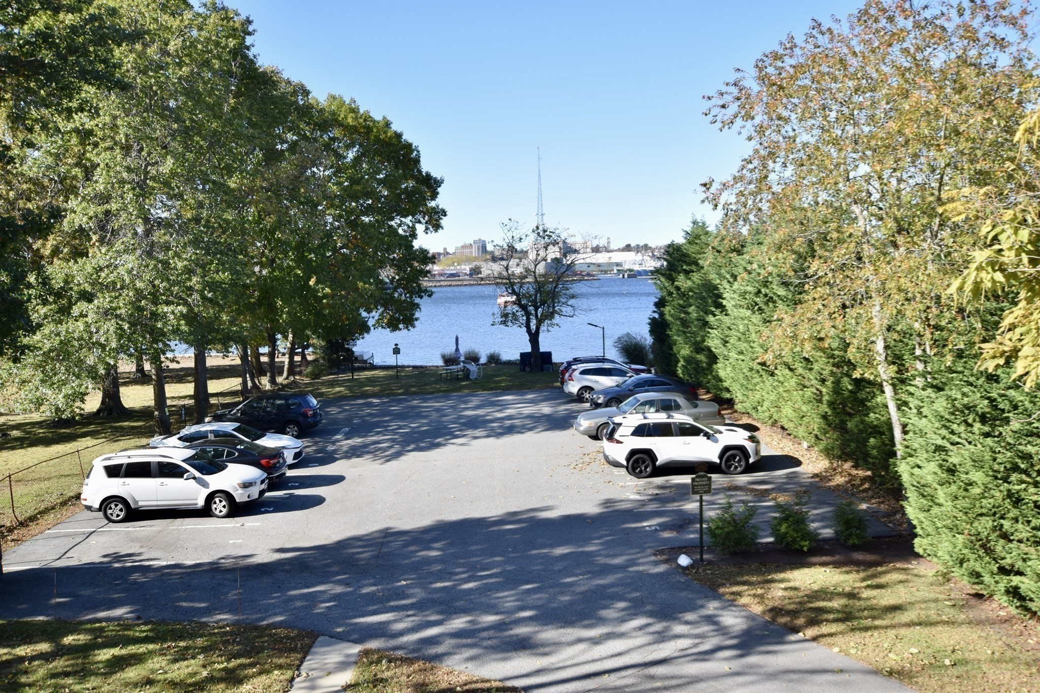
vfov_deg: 43.6
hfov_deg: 61.9
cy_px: 346
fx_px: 867
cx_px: 520
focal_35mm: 30
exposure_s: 1/250
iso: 200
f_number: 8
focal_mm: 20
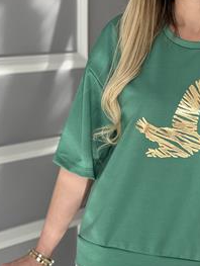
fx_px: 1168
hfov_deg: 9.8
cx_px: 153
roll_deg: -0.1
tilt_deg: -3.8
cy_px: 105
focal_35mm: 152
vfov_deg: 13.0
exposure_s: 1/121
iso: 100
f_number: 2.8
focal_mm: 9
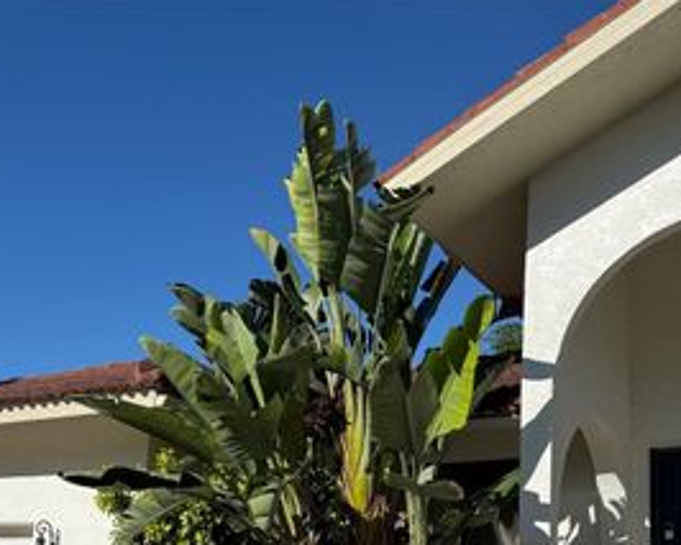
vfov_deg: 32.7
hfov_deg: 42.0
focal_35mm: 44
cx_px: 356
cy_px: 472
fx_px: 887
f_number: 1.78
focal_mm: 6.76
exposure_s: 1/6173
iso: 80
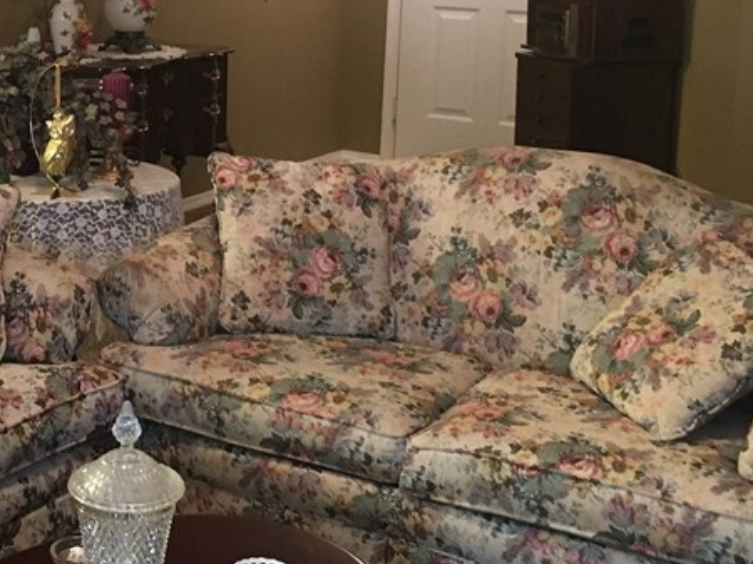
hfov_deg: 28.0
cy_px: 137
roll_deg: +0.5
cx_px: 33
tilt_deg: -10.9
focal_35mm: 66
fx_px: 1435
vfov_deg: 22.0
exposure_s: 1/17
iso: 200
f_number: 2.2
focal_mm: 4.15
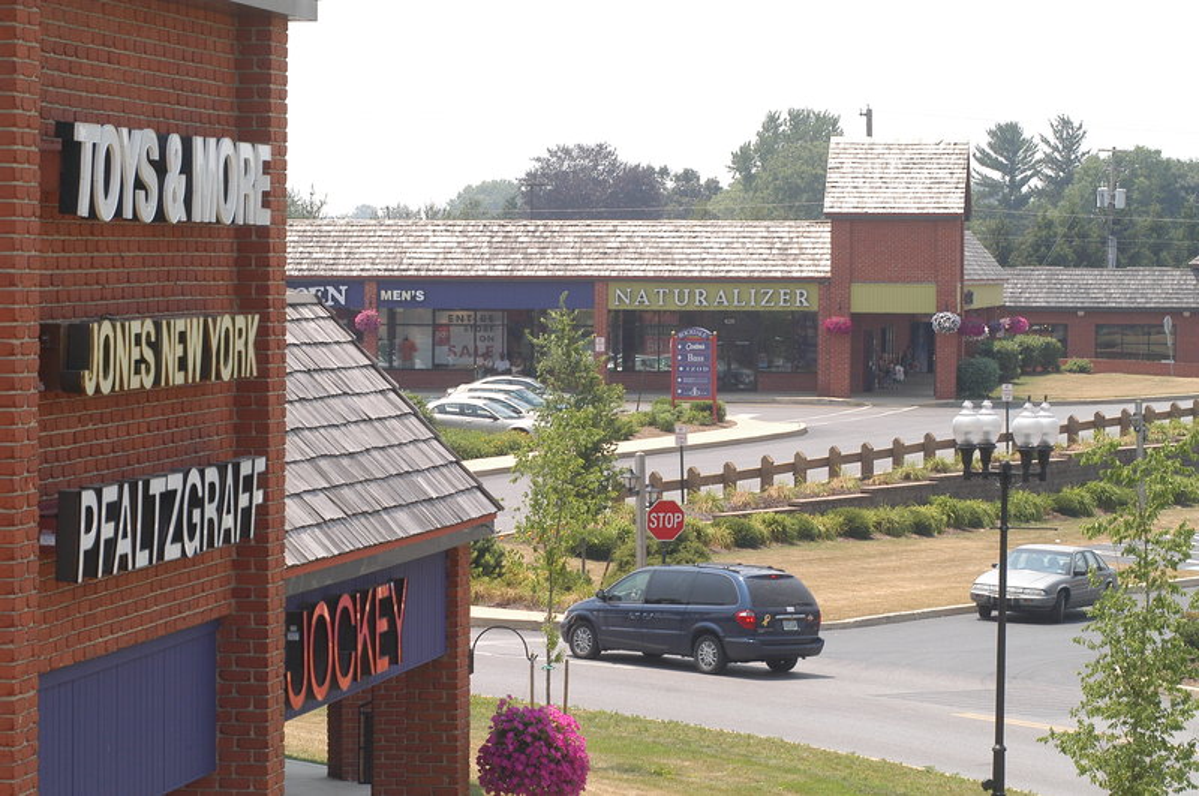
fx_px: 4290
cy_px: 398
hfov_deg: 15.9
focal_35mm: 129
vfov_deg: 10.6
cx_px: 600
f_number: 10
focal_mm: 86
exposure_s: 1/250
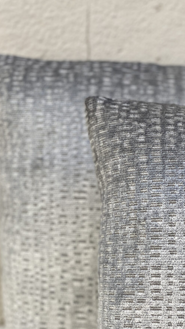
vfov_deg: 25.8
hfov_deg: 14.6
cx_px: 153
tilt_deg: -20.8
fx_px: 715
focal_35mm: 82
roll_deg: -2.0
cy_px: 218
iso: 20
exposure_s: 1/353
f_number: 2
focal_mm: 6
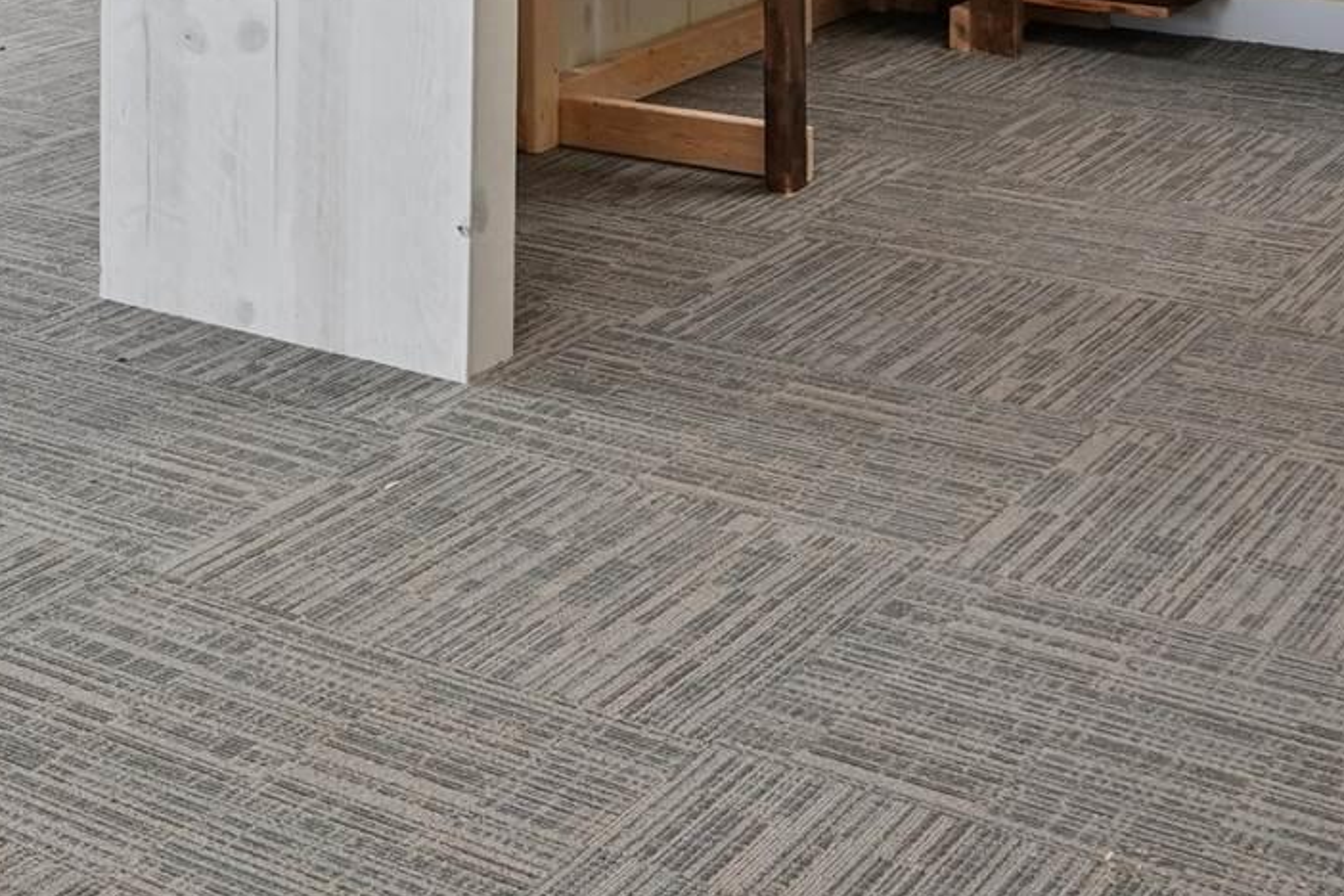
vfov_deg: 17.0
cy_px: -565
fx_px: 2613
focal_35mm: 70
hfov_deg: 23.9
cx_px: -574
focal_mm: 16
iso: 640
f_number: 9
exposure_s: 1/50
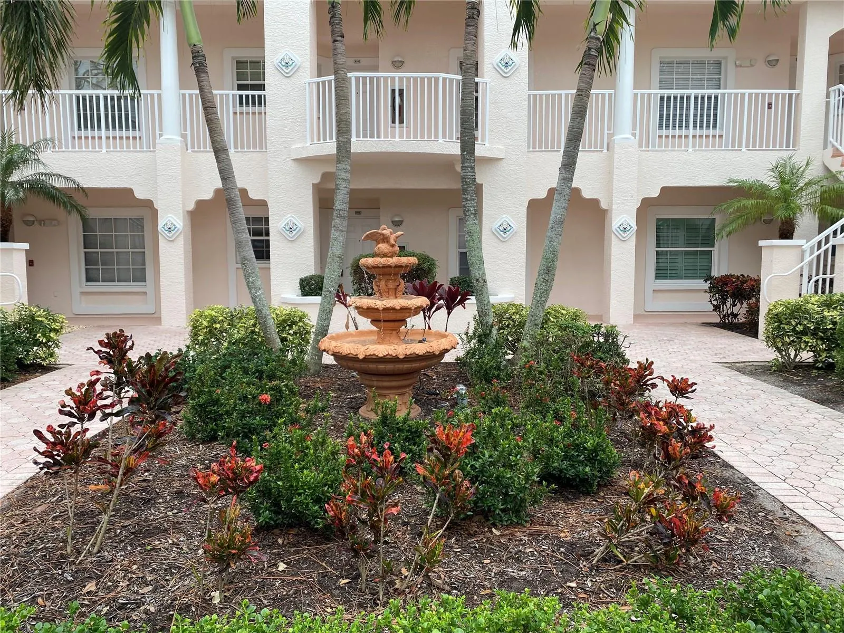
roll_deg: -0.3
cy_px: 316
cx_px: 422
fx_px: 634
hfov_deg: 67.3
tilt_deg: -4.4
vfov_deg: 53.1
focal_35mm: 26
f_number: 1.8
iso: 32
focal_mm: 4.25
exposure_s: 1/481
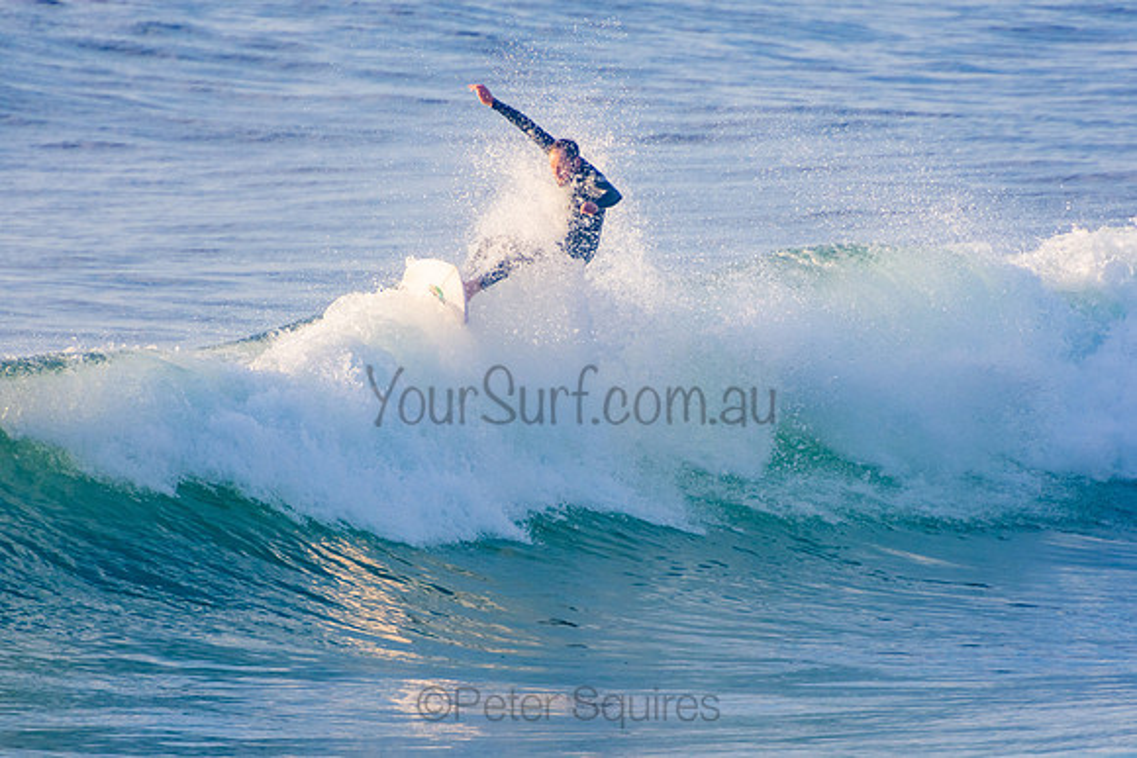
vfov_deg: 2.2
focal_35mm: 621
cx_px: 568
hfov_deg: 3.3
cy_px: 379
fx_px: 19628
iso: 400
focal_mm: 400
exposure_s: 1/1250
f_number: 5.6
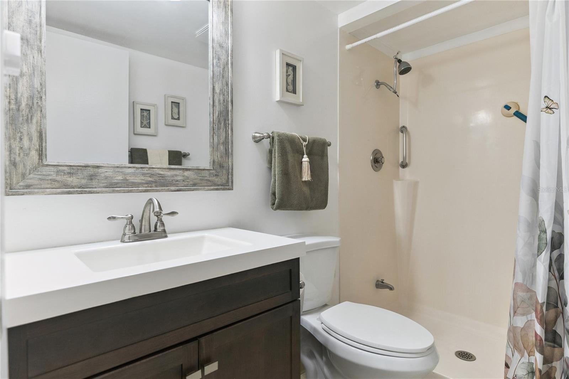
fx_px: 300
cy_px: 190
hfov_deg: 86.9
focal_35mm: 19
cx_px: 284
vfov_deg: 64.5
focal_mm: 12.8
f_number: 2.8
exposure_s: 1/125
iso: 125
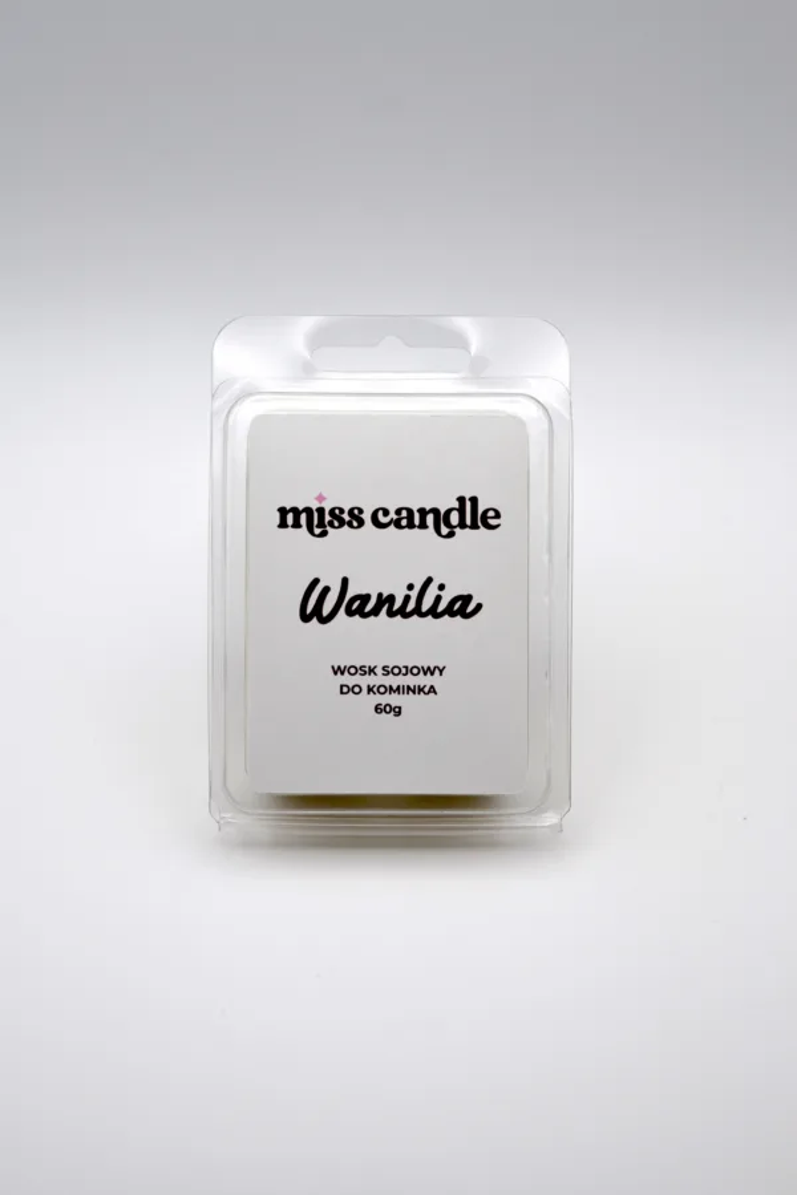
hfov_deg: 16.6
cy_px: 598
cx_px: 398
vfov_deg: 24.6
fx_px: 2739
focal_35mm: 82
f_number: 5.6
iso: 100
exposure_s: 1/80
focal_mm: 55
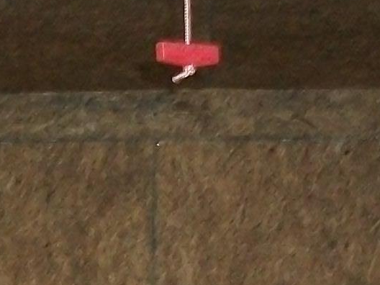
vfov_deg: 8.8
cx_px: 50
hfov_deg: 12.5
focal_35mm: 157
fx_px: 1723
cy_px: 608
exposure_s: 1/60
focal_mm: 5.7
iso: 240
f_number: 2.9
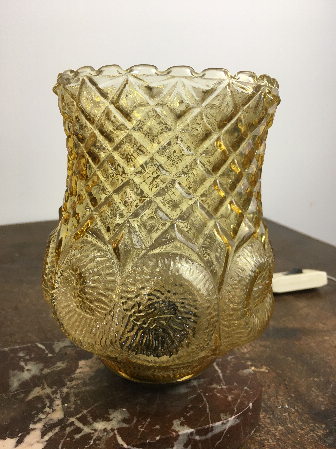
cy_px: 224
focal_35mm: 29
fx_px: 375
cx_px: 168
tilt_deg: -13.1
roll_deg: +0.2
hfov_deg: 48.2
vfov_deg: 61.7
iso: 32
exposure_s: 1/33
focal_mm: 4.15
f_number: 2.2
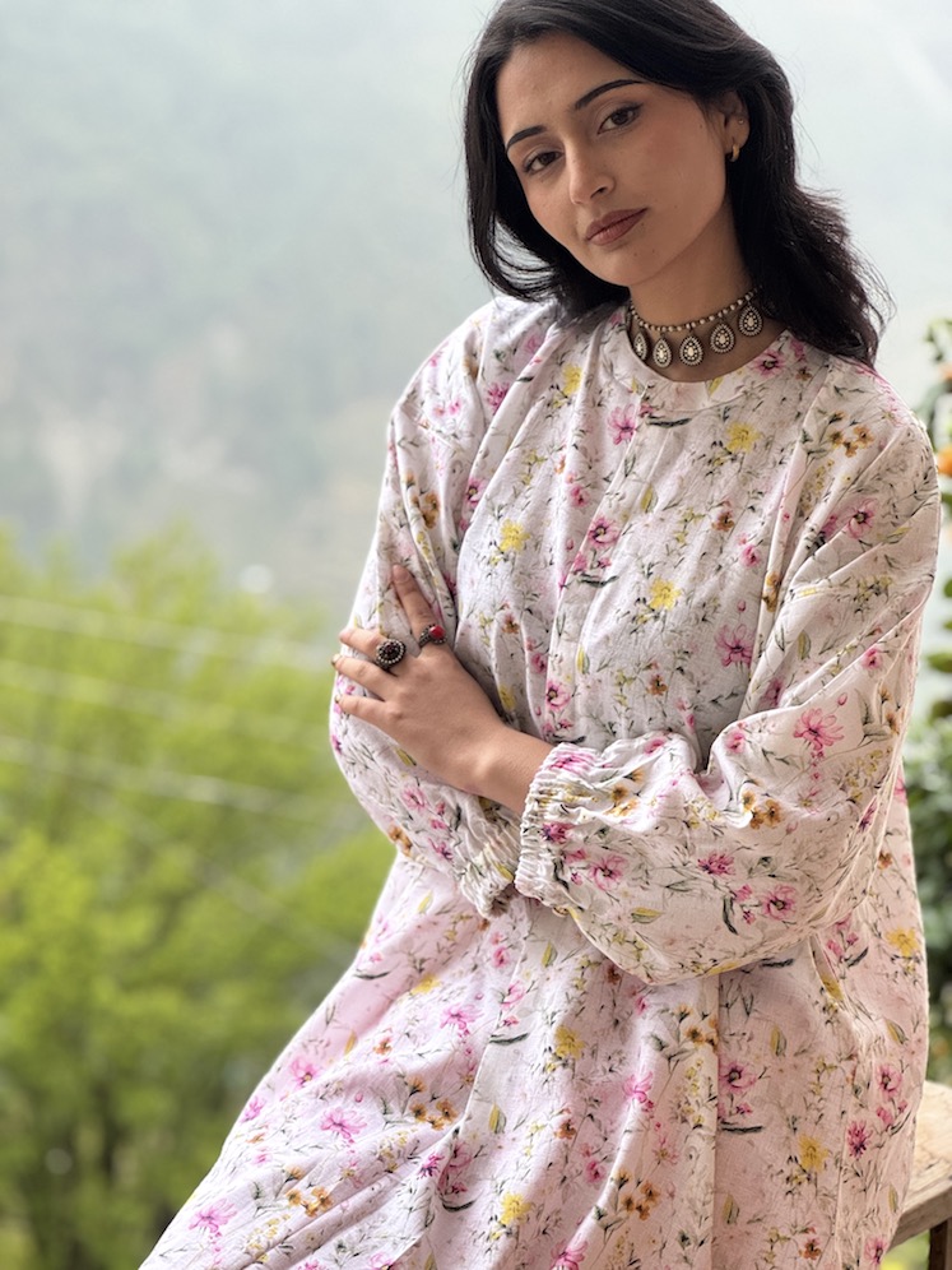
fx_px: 2824
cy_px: 635
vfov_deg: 25.3
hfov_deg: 19.1
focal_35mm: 77
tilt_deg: -12.2
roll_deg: -0.2
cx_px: 476
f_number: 2.8
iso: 160
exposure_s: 1/99
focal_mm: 9
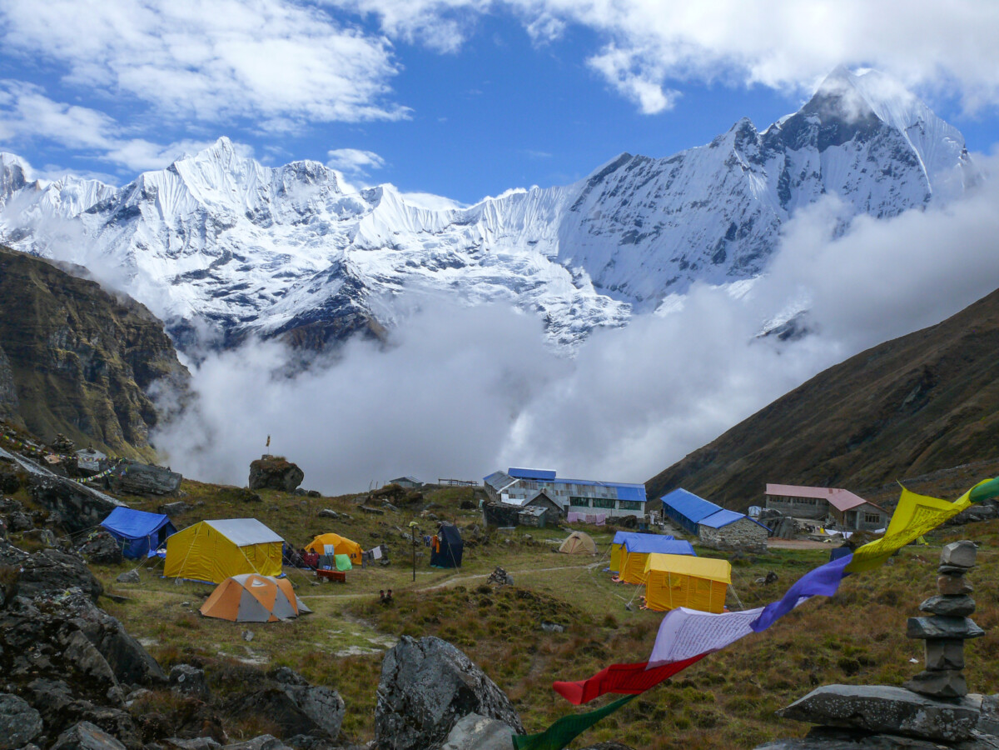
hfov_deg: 52.6
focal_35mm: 35
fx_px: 1010
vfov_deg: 40.7
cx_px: 500
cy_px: 375
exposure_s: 1/400
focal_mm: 7.4
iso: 100
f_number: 8
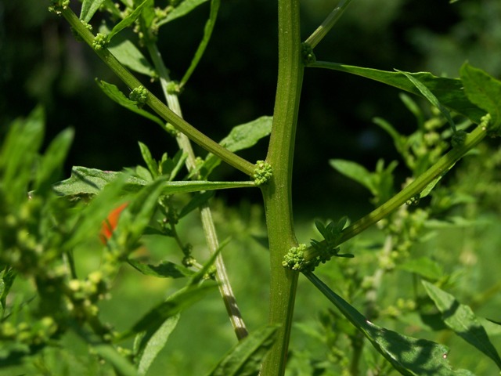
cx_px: 250
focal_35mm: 94
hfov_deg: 20.9
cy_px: 188
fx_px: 1360
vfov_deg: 15.7
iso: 80
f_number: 4.5
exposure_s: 1/800
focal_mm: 15.6
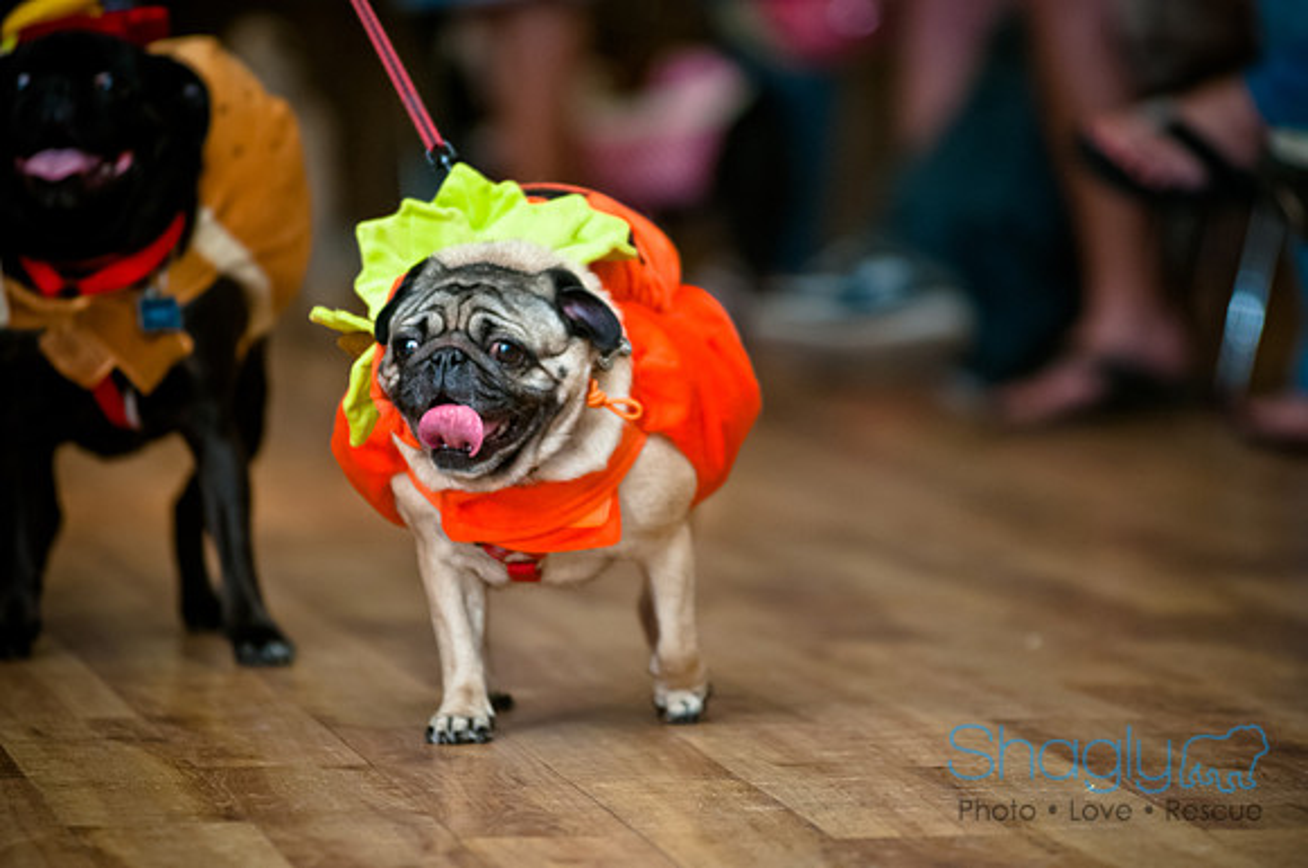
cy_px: 434
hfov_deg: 6.9
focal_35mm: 300
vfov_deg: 4.6
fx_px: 10885
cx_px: 654
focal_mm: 200
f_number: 2.8
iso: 200
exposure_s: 1/200
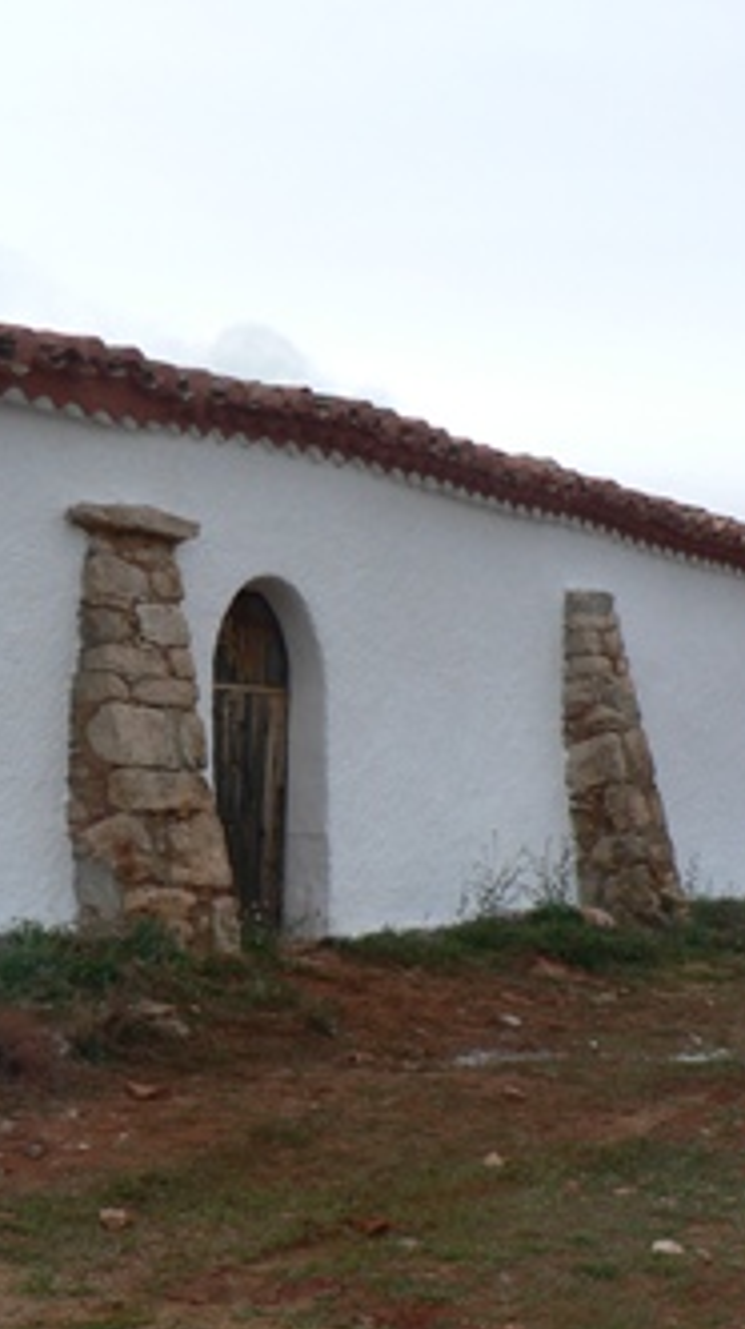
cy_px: 660
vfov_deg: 39.2
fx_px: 1867
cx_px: 228
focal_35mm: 53
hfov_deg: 22.4
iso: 80
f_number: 3.2
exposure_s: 1/100
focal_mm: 6
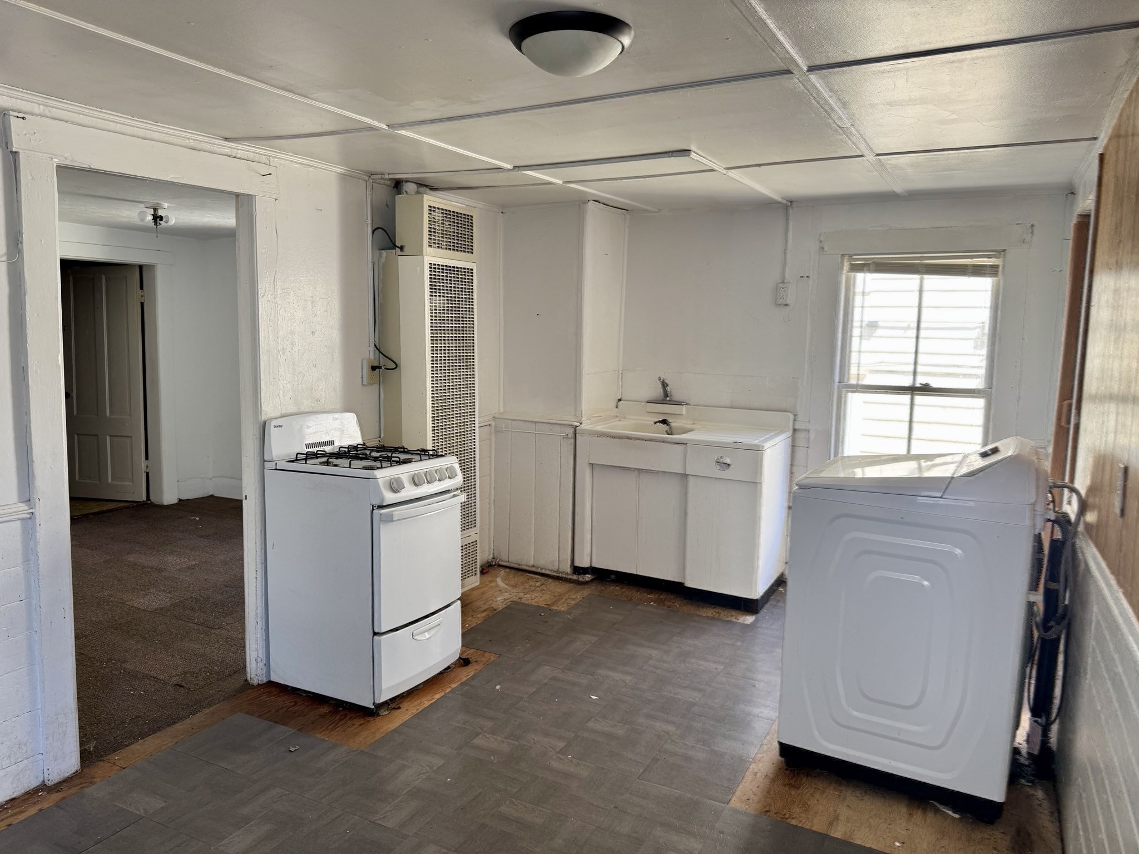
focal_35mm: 24
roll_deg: -1.1
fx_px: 790
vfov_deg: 56.8
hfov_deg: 71.6
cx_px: 570
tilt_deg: -6.4
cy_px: 427
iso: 100
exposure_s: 1/121
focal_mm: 6.76
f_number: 1.78
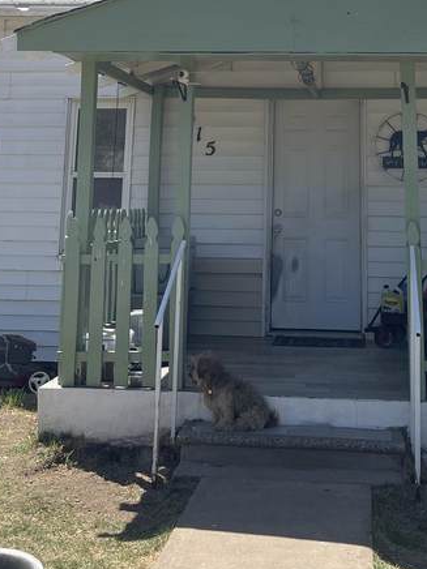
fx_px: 905
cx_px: 285
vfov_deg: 32.2
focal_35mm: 55
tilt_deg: +11.3
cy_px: -1
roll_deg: -1.2
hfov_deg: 26.4
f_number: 1.6
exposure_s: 1/3559
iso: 32
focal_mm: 5.1
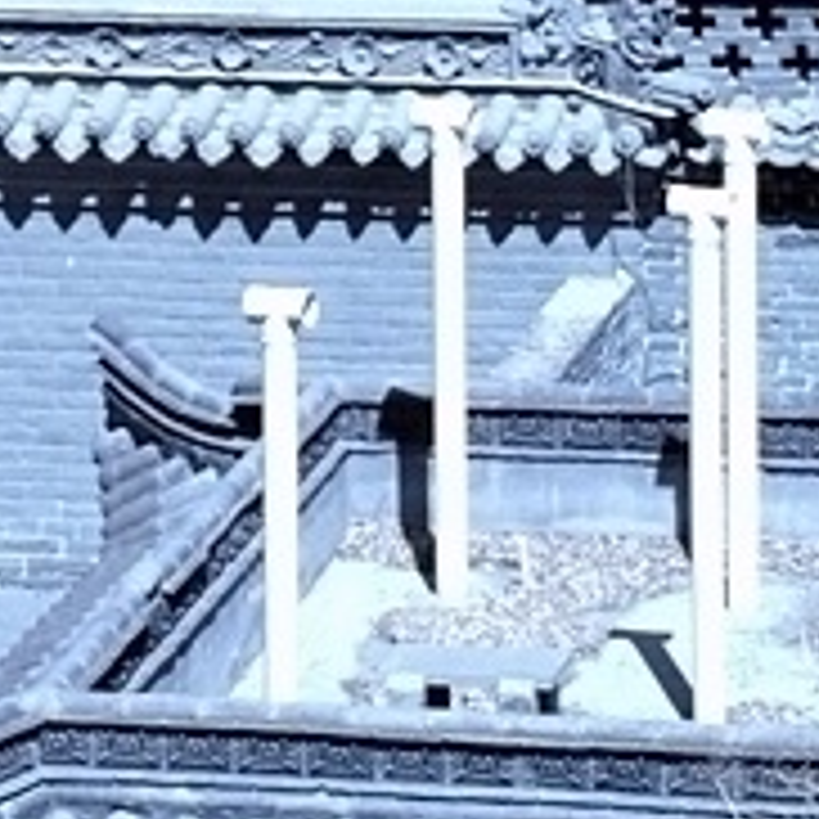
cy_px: -351
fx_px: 9291
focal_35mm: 347
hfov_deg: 5.0
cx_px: -162
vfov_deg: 5.0
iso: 100
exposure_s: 1/125
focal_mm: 55
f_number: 8
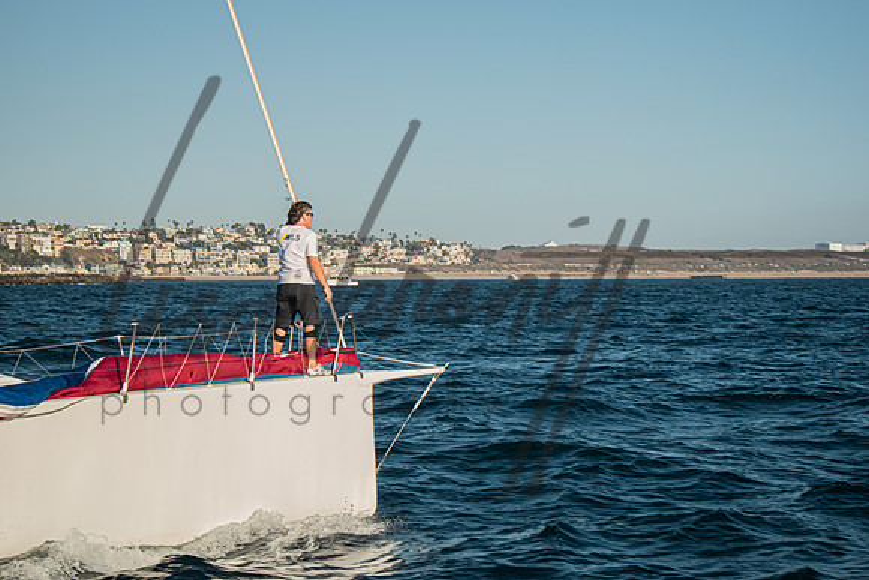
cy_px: 290
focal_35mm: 84
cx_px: 440
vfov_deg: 16.2
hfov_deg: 24.1
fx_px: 2037
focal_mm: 55
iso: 100
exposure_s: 1/125
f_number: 5.6
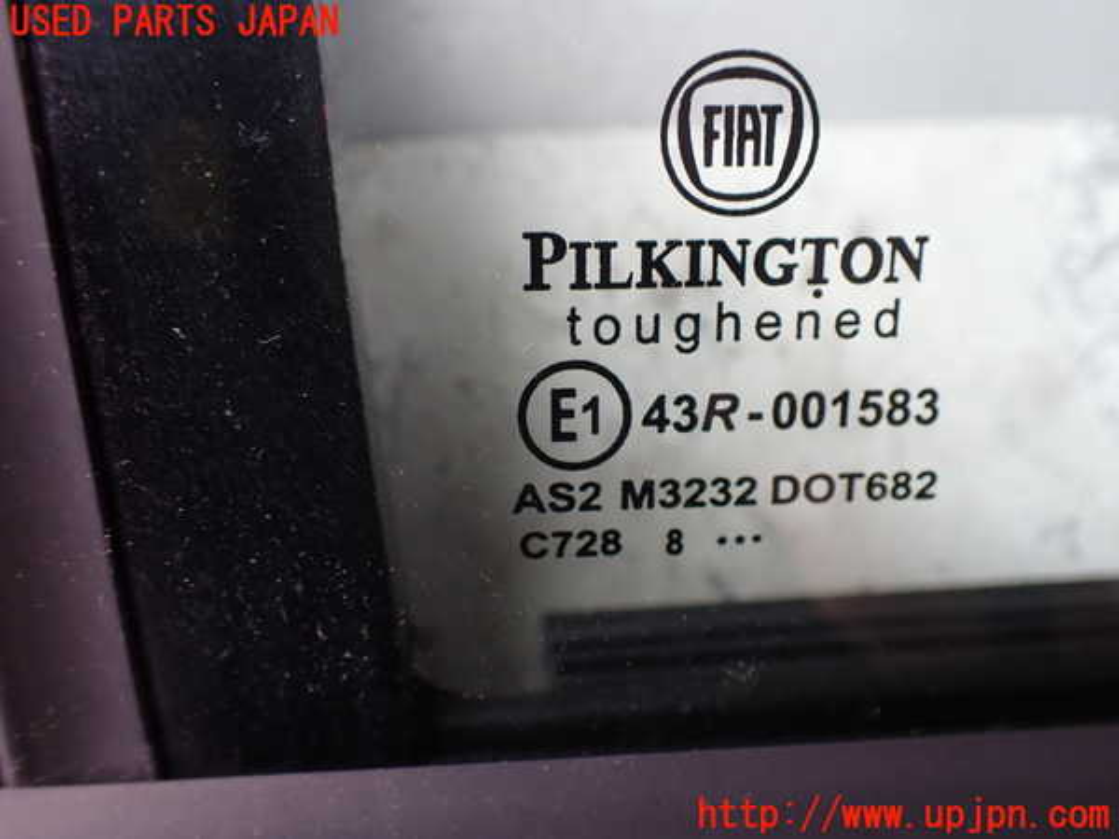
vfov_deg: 46.8
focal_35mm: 30
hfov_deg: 60.0
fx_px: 970
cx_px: 560
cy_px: 420
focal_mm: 5.4
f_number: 2.3
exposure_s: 1/125
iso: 125
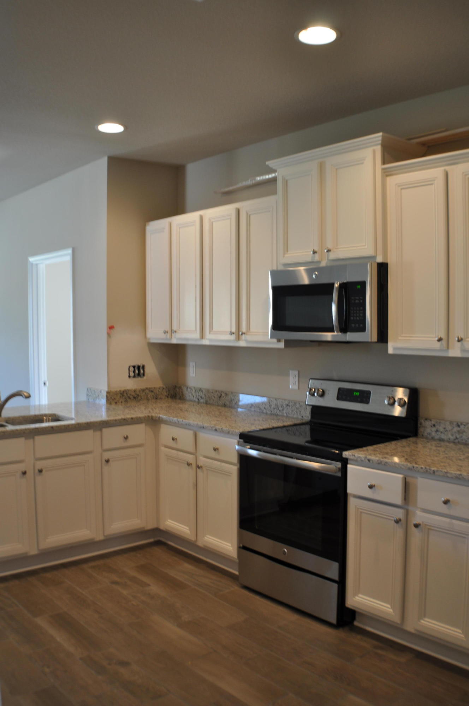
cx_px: 234
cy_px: 353
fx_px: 852
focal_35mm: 44
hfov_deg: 30.8
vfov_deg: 45.0
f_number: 4.2
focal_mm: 29
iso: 200
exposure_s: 1/13
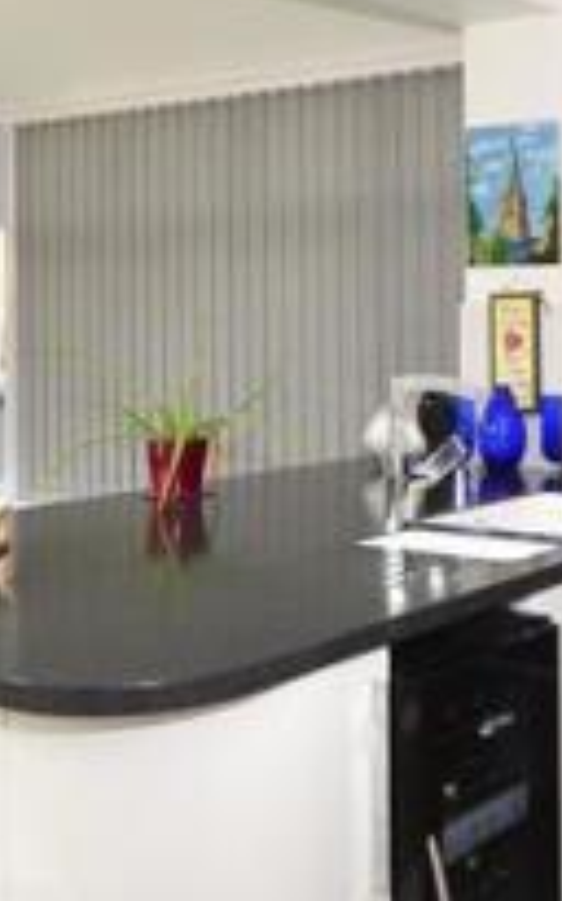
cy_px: 283
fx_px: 1202
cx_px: 580
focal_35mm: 49
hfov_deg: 24.9
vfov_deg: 40.4
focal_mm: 10
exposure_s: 1/40
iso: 200
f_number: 5
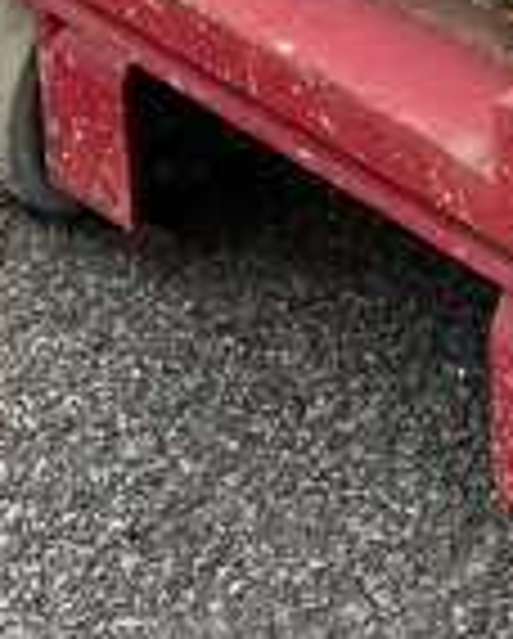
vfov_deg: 11.5
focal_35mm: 131
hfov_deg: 11.7
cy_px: -1006
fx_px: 2481
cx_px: 450
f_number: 1.8
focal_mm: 4.25
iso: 32
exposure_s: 1/522
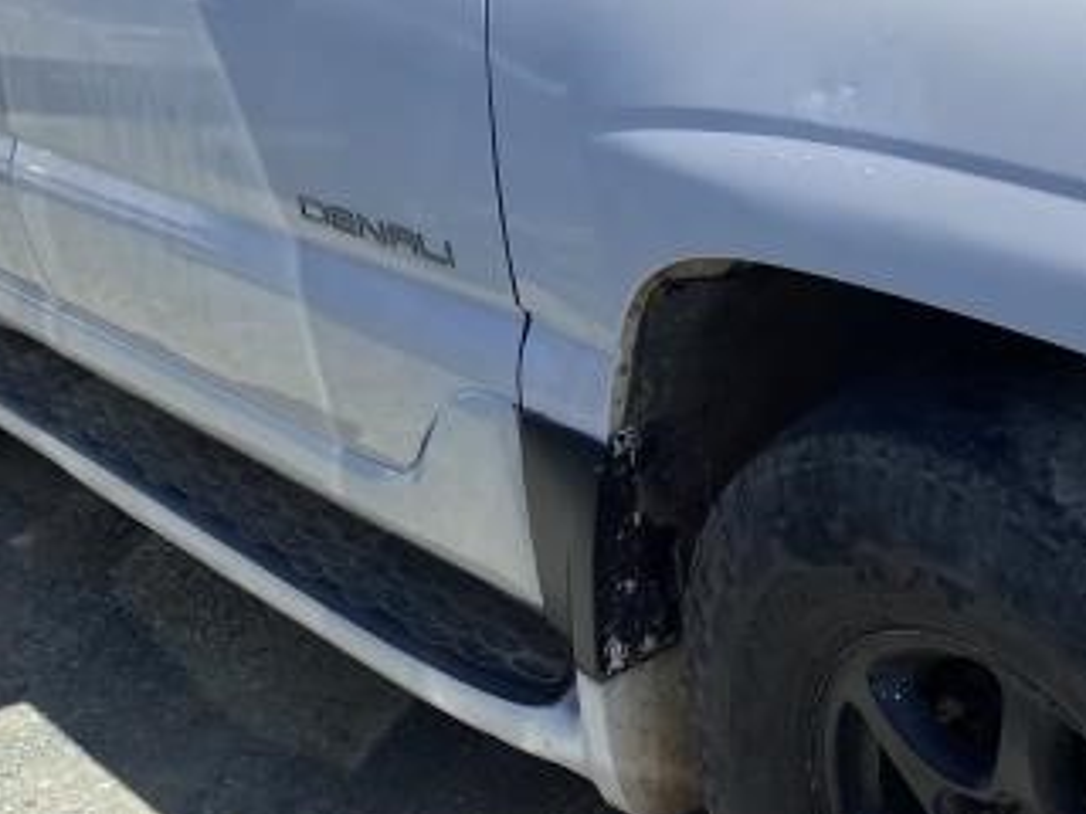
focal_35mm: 65
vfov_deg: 21.9
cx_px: 621
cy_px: 37
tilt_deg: -10.6
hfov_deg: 29.8
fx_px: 2039
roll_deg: +6.8
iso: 32
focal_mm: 4.25
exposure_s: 1/3610
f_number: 1.8
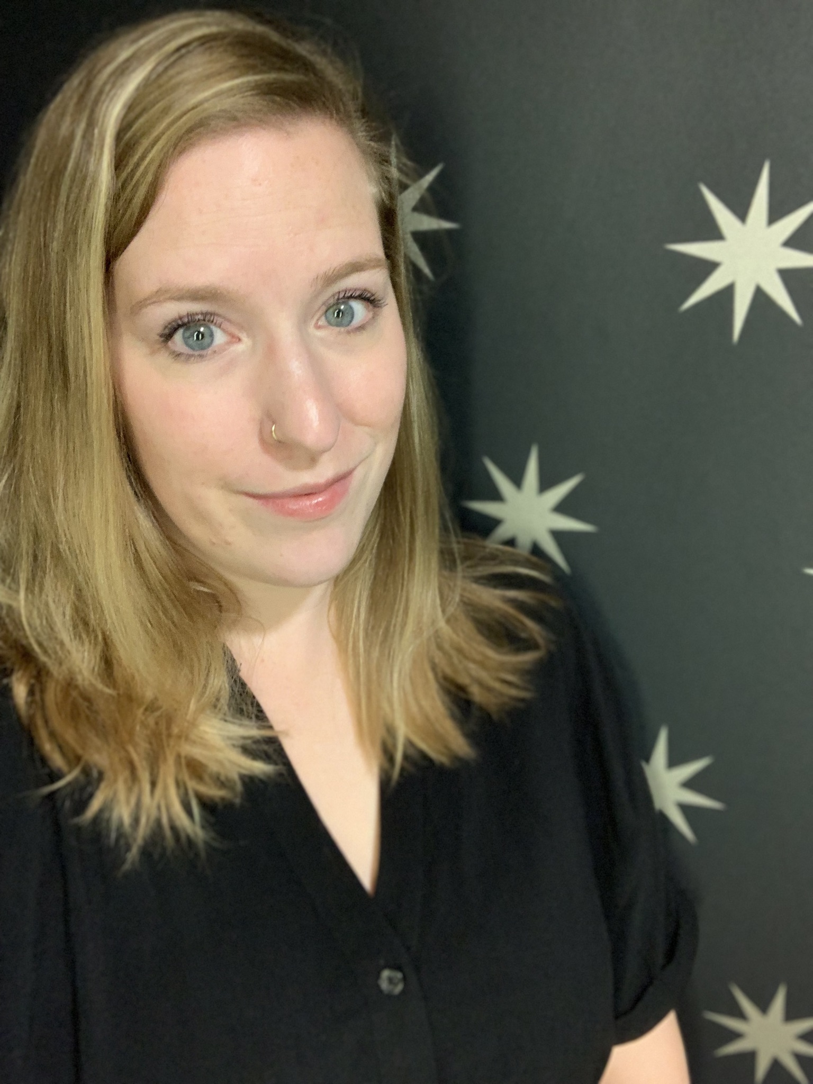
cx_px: 406
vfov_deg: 56.8
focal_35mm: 32
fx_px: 1002
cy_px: 542
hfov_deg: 44.2
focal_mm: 2.87
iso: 200
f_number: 2.2
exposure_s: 1/60
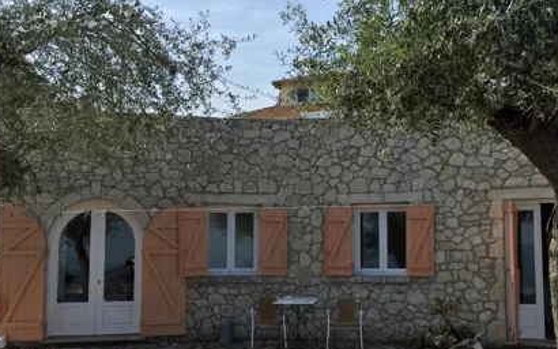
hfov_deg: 44.3
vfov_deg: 28.5
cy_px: 196
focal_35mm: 45
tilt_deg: +4.9
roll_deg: -1.6
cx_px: 303
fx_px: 684
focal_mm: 4.15
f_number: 2.2
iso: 32
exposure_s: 1/1883
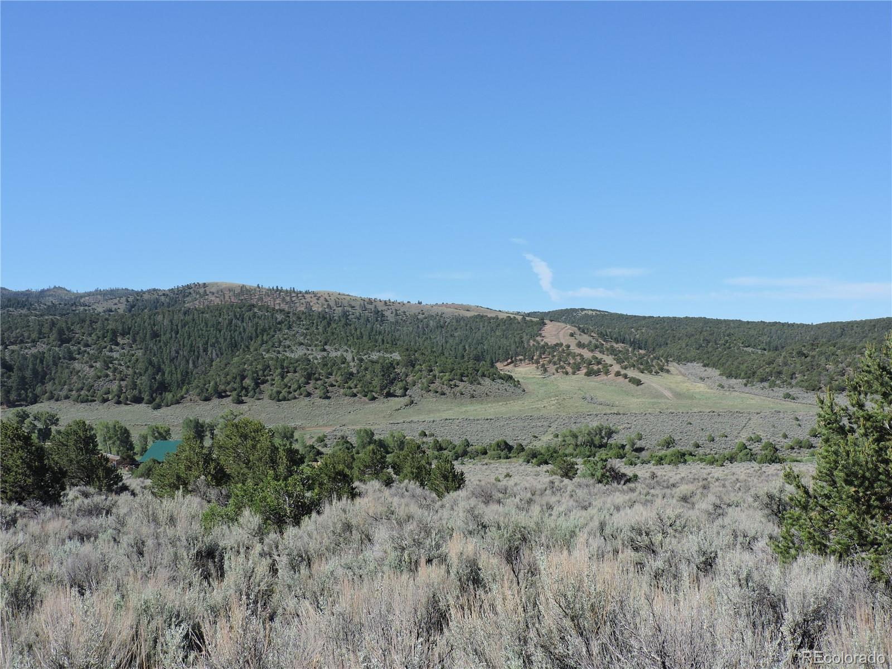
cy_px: 334
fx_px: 1108
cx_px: 446
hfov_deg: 43.9
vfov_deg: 33.6
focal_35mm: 43
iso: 100
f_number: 3.4
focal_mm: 7.7
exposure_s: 1/1000
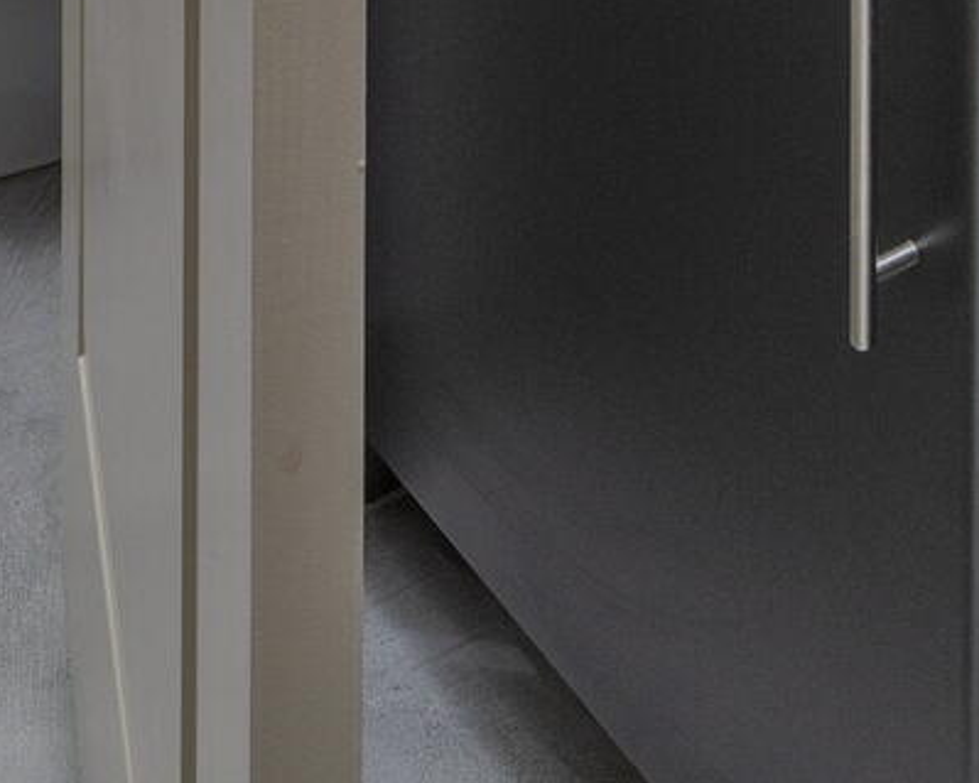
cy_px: -1257
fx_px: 2317
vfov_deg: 12.9
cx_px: 681
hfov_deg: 23.7
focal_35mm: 80
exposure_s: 1/125
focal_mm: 17
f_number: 9
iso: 200
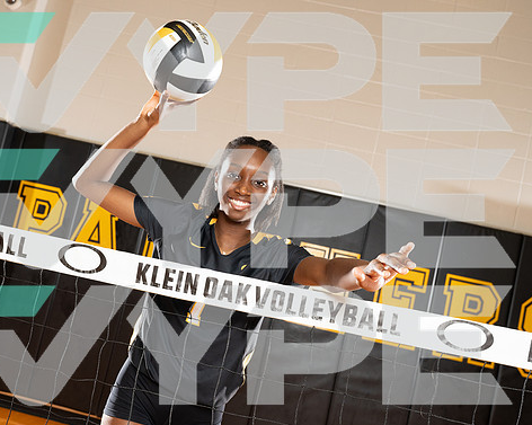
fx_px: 708
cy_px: 209
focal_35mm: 45
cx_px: 229
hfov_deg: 41.1
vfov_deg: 33.4
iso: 1250
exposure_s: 1/250
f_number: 5.6
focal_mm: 39
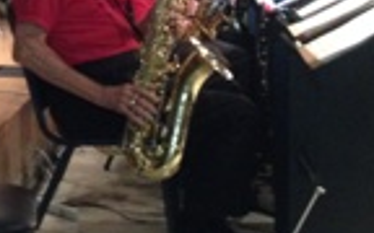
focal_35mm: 126
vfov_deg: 10.2
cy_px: -83
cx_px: -106
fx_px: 1284
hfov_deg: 15.8
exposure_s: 1/16
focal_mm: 4.28
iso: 320
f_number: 2.4
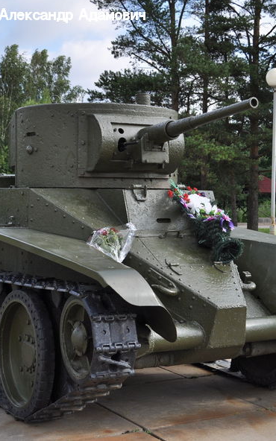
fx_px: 782
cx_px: 140
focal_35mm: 65
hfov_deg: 20.0
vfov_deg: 31.5
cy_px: 219
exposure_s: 1/640
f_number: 5.6
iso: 200
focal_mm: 28
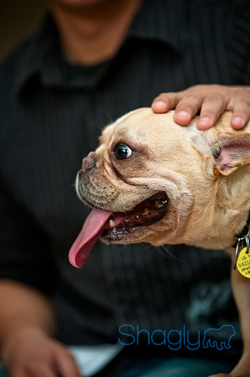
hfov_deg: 6.3
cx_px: 125
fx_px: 2271
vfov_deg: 9.5
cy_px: 188
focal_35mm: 218
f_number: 2.8
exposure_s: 1/200
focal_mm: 145
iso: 200
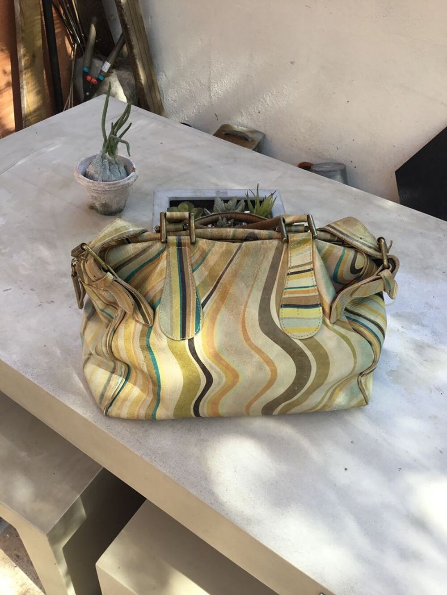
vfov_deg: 58.3
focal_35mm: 31
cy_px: 298
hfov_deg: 45.4
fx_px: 534
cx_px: 224
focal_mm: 3.3
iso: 25
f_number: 2.4
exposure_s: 1/127
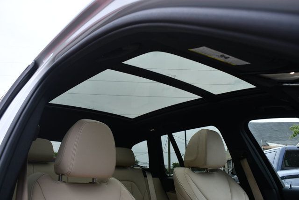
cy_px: 100
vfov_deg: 43.6
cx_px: 150
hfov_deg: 61.9
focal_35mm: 30
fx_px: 249
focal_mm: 20
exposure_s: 1/250
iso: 200
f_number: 7.1
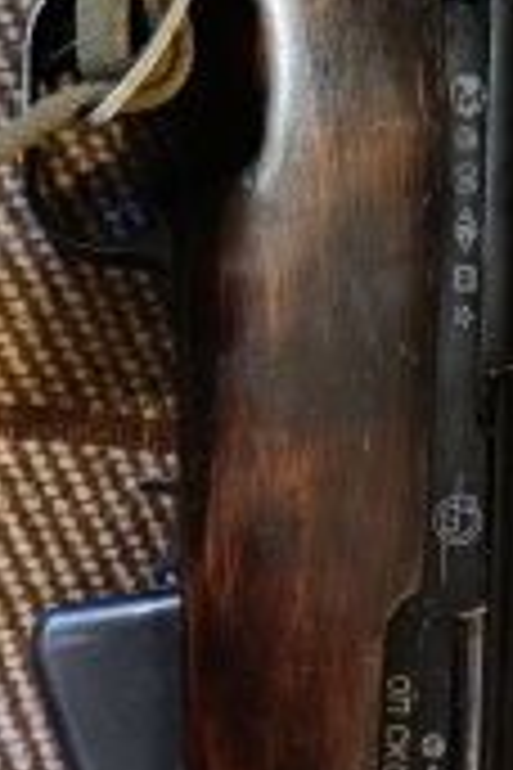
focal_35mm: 68
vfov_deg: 28.4
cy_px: 709
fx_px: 1453
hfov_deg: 20.0
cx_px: 310
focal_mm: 6.14
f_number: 1.65
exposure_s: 1/33.3
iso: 1318
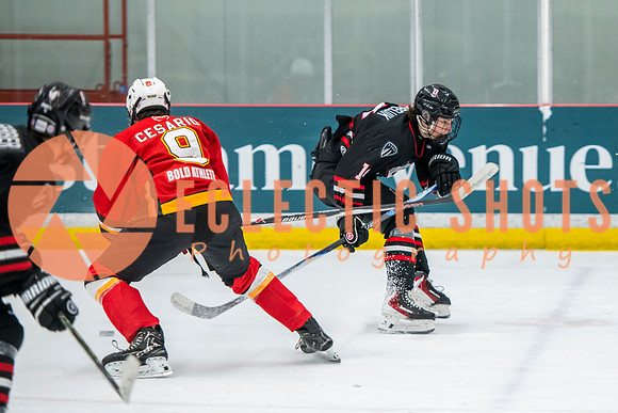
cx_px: 464
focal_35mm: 219
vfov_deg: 6.3
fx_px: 3757
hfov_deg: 9.4
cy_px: 155
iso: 2000
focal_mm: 140
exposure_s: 1/640
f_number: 3.2
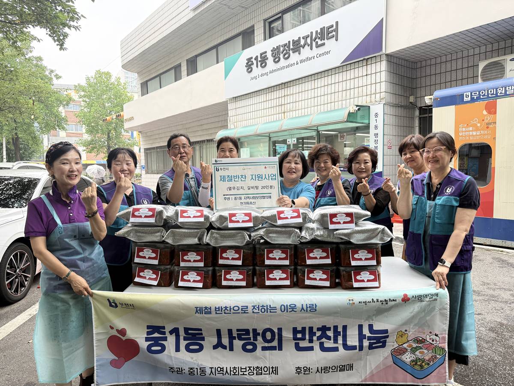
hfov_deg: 71.6
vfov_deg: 56.8
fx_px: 356
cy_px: 193
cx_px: 257
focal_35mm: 24
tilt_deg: -3.2
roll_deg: +1.5
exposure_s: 1/234
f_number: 1.78
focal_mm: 6.76
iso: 125
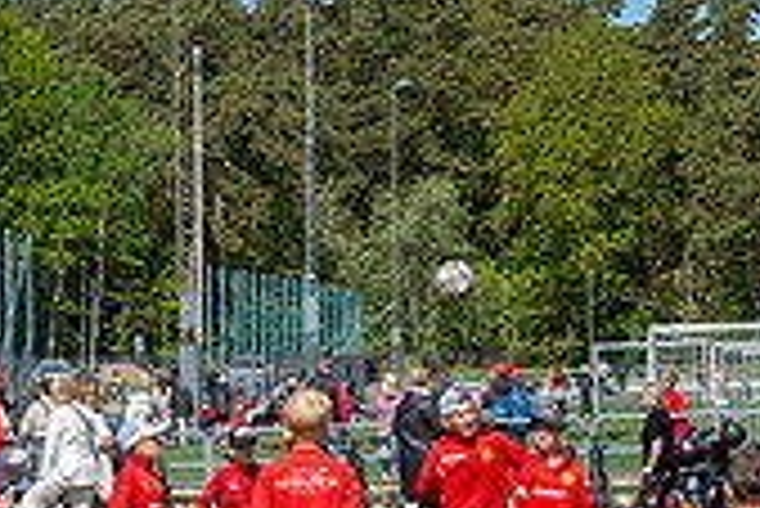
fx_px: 3190
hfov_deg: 13.5
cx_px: 171
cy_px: 506
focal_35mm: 151
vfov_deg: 9.1
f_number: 4
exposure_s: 1/800
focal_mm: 44
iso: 100
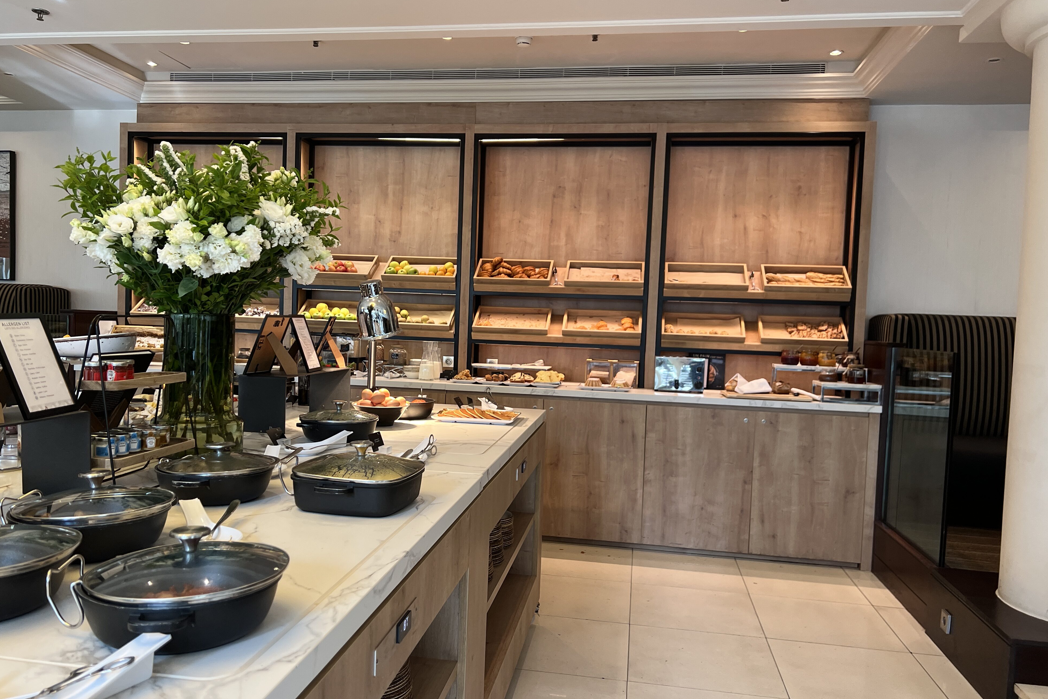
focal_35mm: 28
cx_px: 506
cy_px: 357
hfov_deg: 65.5
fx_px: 815
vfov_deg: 46.4
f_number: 1.5
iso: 100
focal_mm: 5.7
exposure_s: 1/121
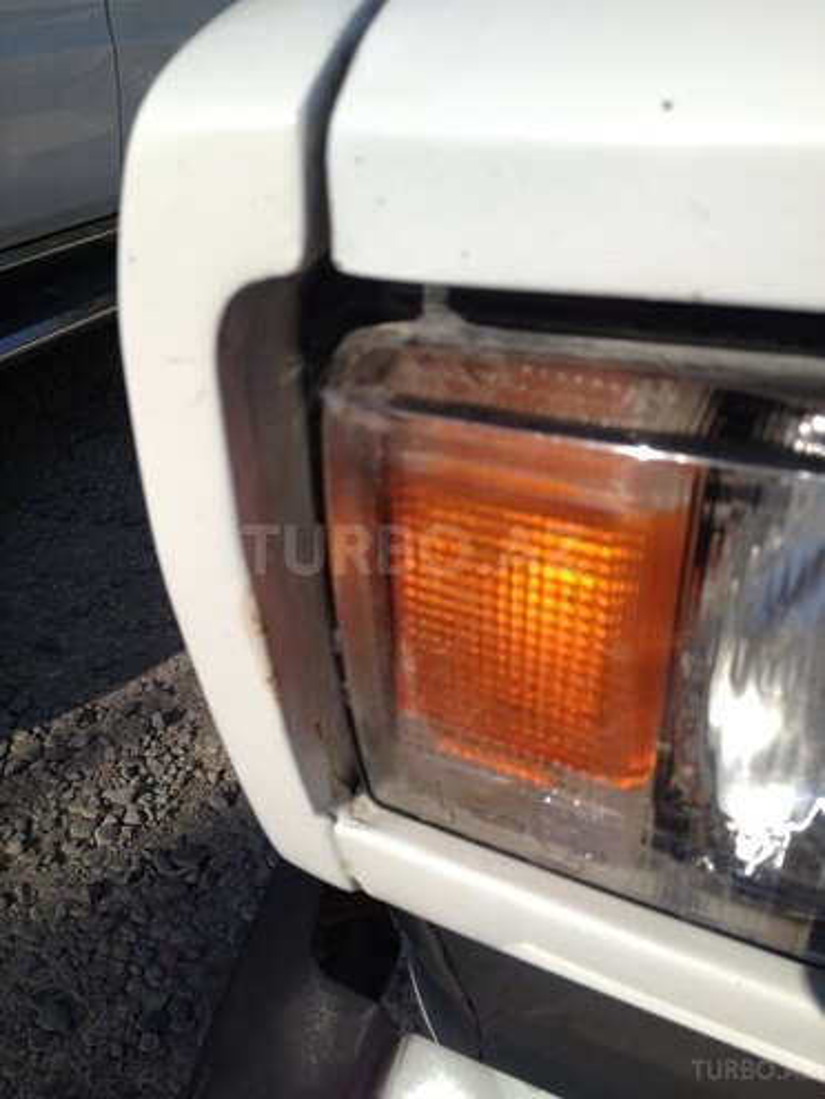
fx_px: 1112
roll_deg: +1.1
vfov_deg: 52.6
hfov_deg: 40.7
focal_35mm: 35
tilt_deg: -29.4
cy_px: 550
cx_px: 412
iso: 50
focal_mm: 4.28
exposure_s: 1/2304
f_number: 2.4
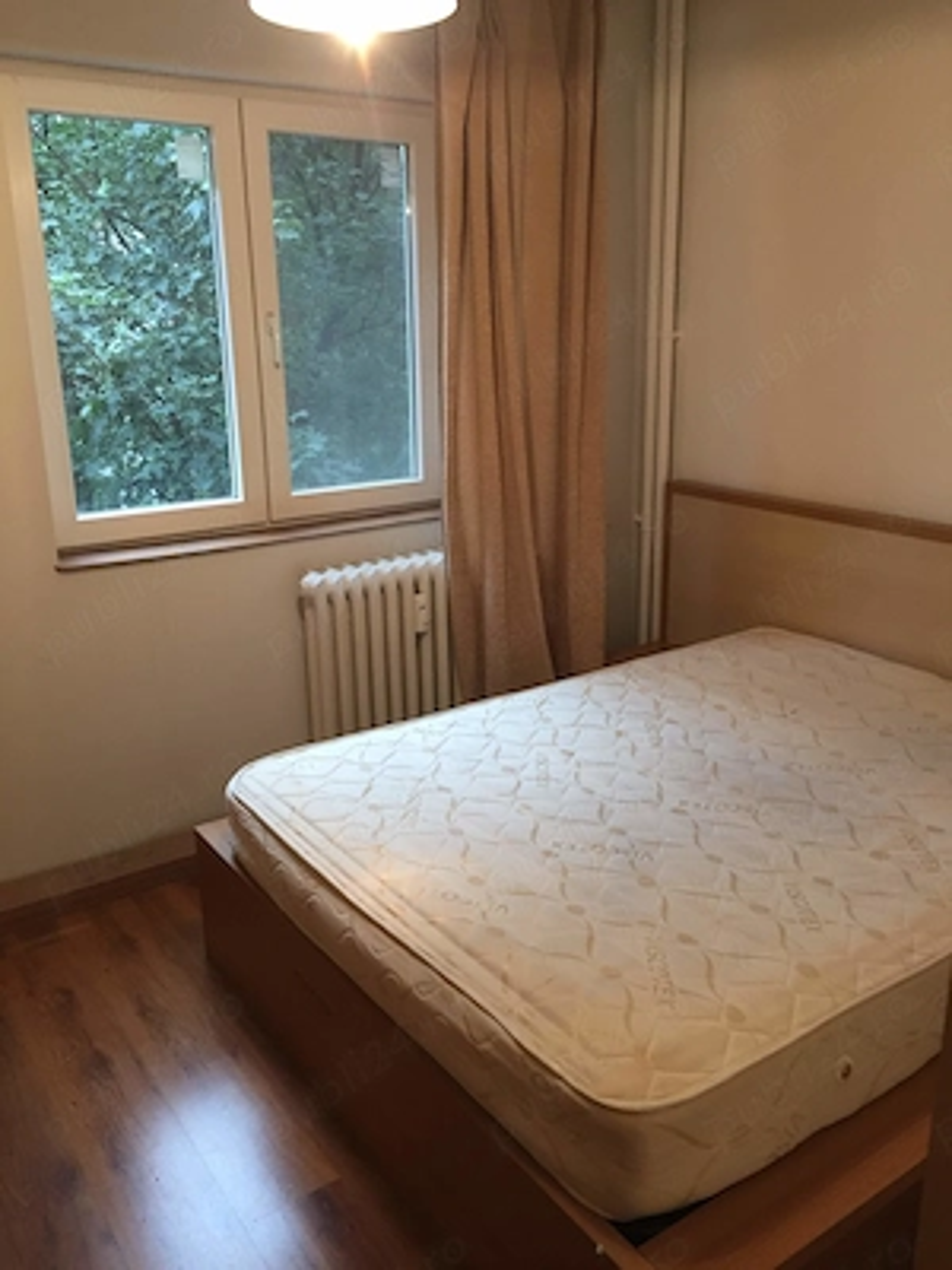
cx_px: 476
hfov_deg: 48.2
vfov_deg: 61.7
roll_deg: +1.1
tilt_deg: -16.7
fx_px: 1063
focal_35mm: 29
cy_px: 635
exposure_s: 1/33
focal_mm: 4.15
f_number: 2.2
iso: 160
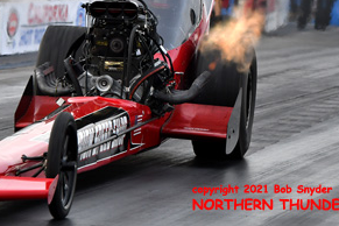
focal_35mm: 348
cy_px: 40
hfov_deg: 5.9
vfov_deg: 3.9
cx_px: 70
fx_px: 3275
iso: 640
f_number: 5.6
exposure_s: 1/800
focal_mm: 135
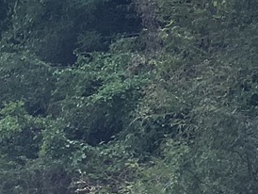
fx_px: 2827
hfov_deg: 5.0
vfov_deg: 3.9
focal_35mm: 379
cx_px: -523
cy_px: 80
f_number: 2.4
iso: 16
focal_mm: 6
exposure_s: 1/245
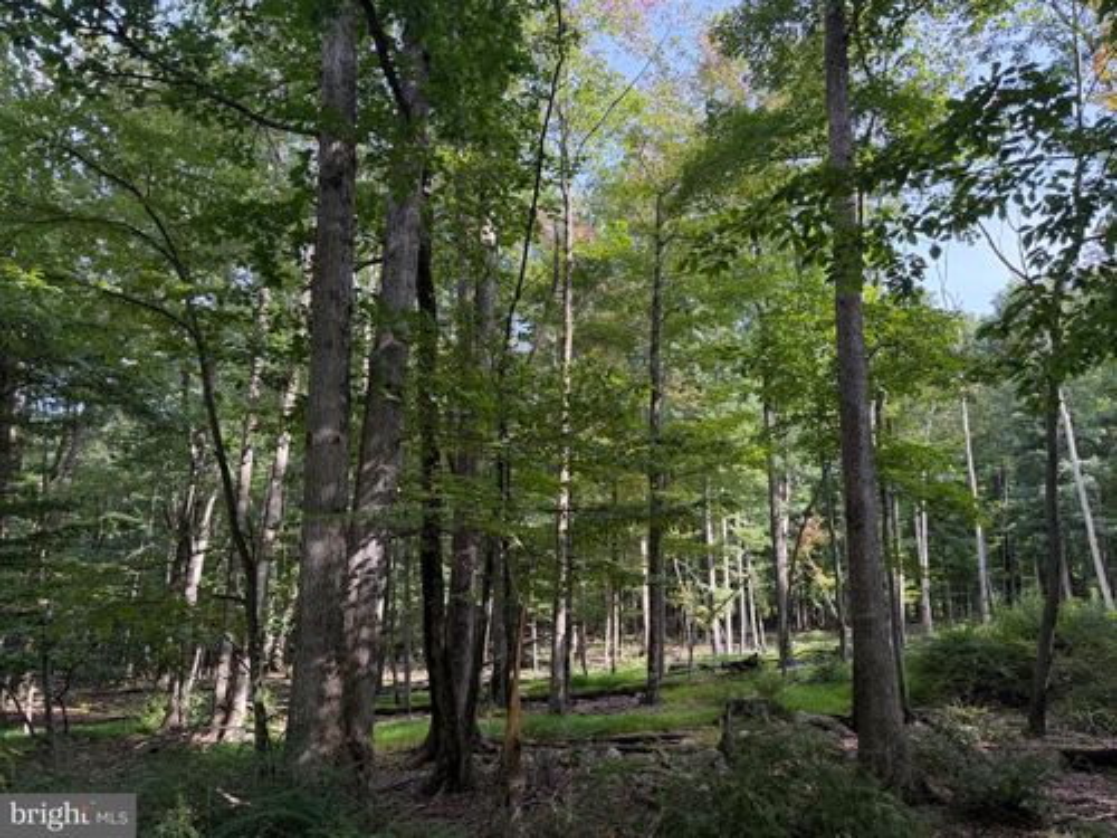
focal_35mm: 24
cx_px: 558
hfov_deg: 71.6
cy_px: 419
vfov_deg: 56.8
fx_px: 774
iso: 80
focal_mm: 6.76
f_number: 1.78
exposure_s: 1/262
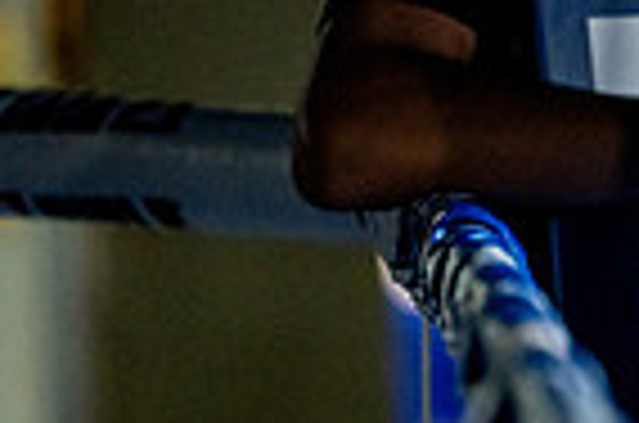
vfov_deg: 2.4
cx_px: 1004
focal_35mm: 582
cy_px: 79
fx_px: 10307
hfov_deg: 3.5
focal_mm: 142
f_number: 2
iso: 4000
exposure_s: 1/1000
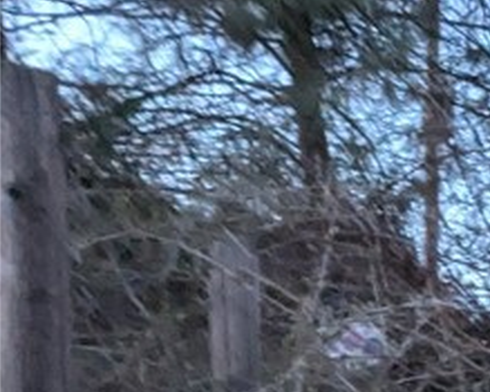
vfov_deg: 19.0
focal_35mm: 73
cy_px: 549
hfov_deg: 15.5
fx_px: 1058
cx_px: 1143
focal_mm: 2.22
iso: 478
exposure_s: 1/23.8
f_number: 2.2
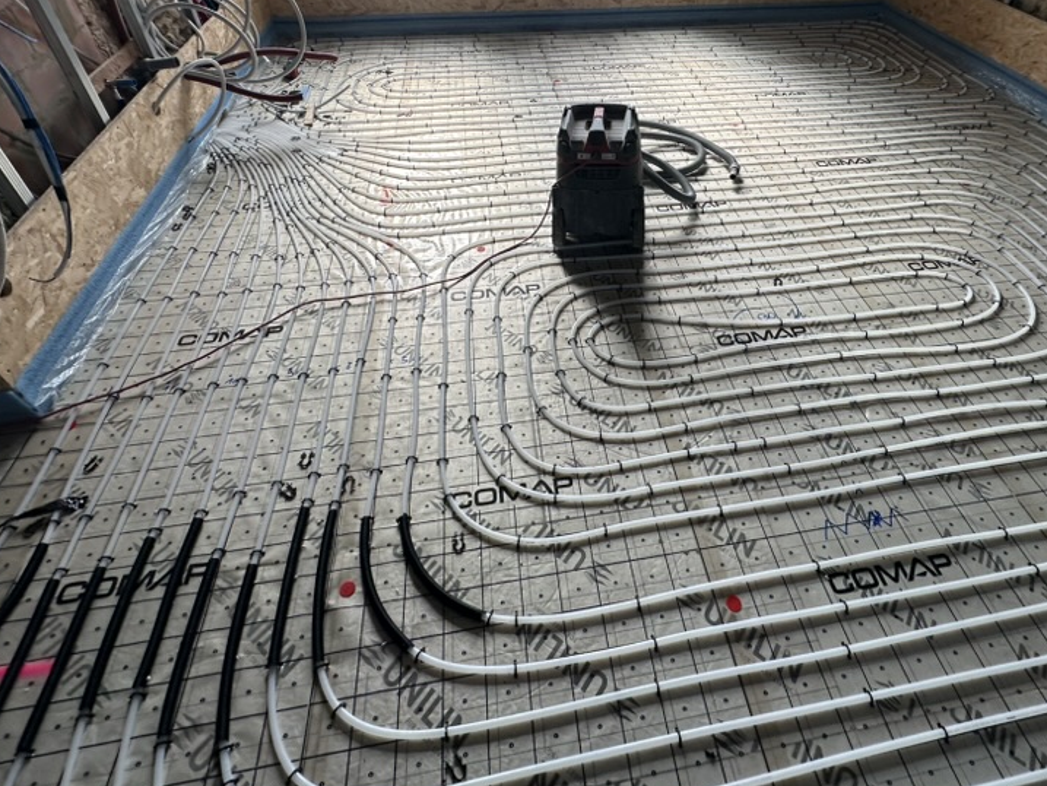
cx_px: 586
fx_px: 605
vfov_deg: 64.4
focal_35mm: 20
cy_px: 267
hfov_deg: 81.4
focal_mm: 2.22
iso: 40
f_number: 2.2
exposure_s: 1/171
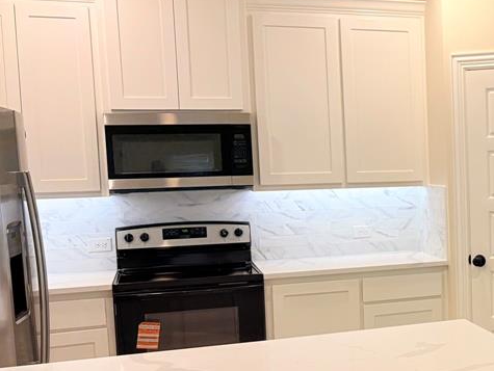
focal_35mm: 56
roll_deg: +2.1
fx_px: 800
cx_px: 498
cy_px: 226
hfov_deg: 31.6
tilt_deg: -5.5
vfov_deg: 26.1
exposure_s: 1/120
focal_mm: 5.96
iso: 100
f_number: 1.6
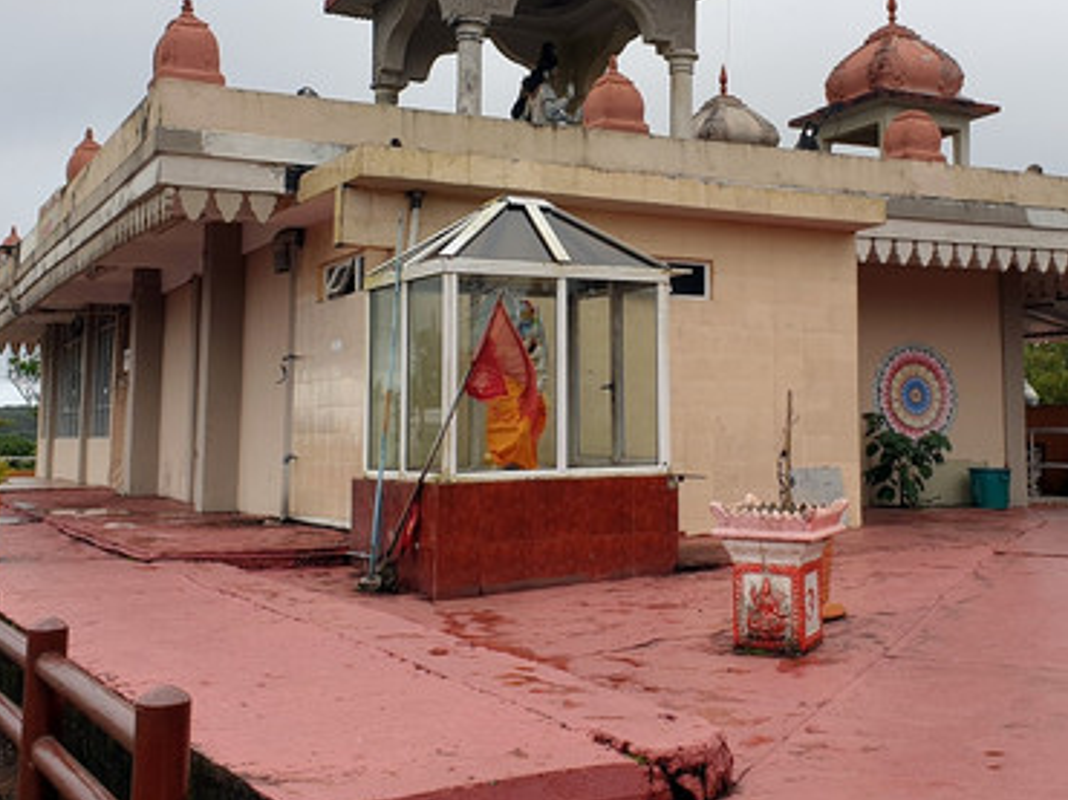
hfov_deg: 41.8
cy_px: 277
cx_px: 658
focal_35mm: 45
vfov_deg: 31.9
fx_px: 1387
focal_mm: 4.3
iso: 50
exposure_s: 1/1634
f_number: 2.4
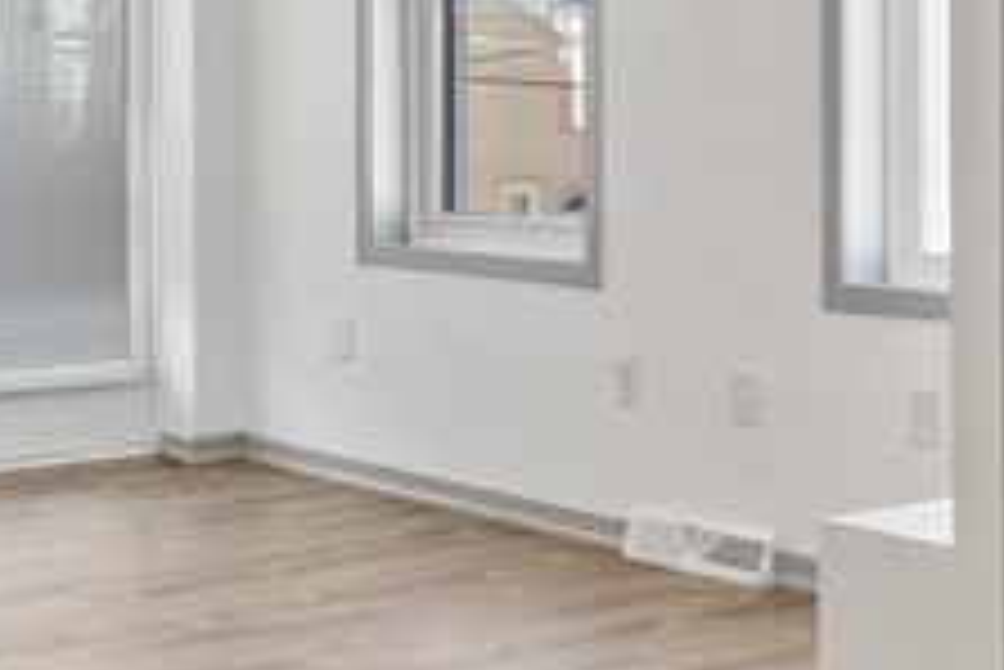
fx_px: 2177
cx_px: 230
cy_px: 112
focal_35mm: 78
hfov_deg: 25.6
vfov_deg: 17.3
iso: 160
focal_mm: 16
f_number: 6.3
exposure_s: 1/30
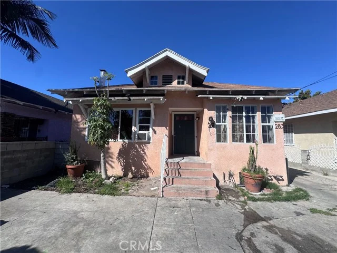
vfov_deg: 85.7
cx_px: 168
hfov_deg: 102.1
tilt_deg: +6.2
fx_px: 136
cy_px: 126
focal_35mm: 14
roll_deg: -0.9
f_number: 2.2
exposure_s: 1/2415
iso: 40
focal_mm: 2.22
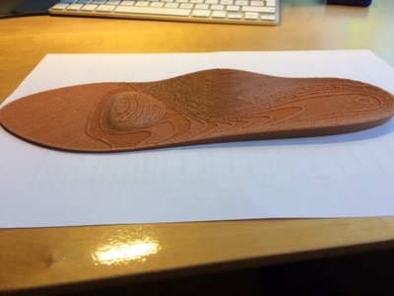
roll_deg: +0.3
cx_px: 197
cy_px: 148
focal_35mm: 29
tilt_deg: -33.6
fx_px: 330
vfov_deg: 48.2
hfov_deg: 61.7
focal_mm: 4.15
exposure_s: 1/33
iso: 40
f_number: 2.2
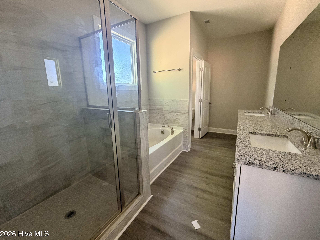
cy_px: 117
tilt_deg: -9.7
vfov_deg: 81.7
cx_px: 165
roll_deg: +1.2
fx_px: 139
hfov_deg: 98.1
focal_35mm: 15
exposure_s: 1/60
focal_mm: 2.22
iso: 500
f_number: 2.2
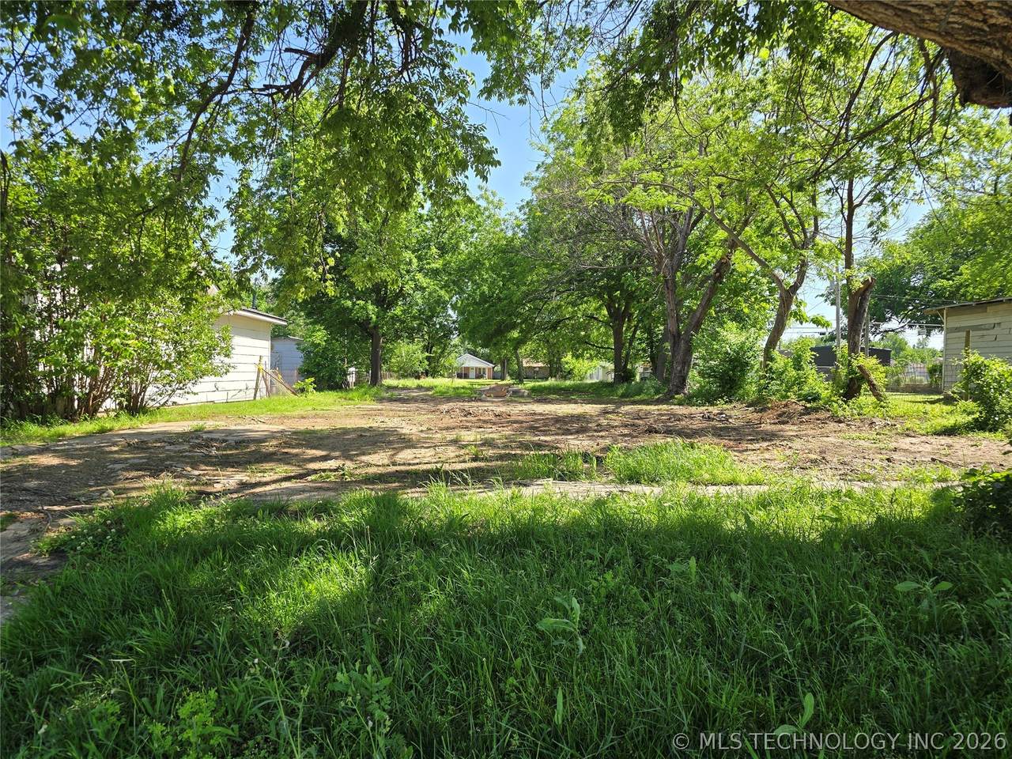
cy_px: 380
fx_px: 672
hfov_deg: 73.9
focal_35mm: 23
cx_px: 506
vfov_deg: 58.9
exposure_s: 1/279
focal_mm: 6.3
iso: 12
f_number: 1.7
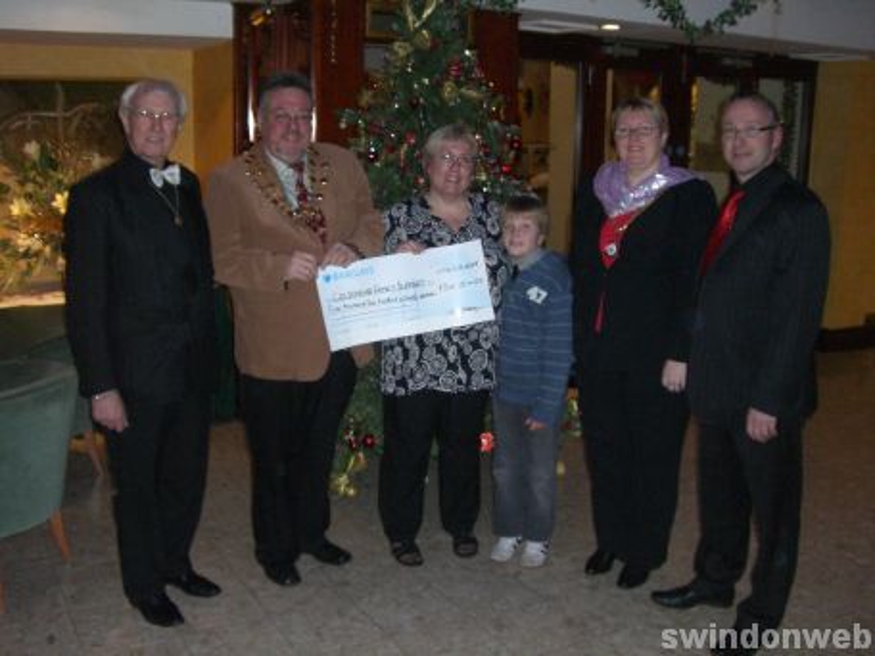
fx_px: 961
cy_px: 328
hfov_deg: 49.0
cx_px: 438
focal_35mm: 38
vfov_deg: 37.7
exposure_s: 1/60
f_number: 2.7
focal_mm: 6.2
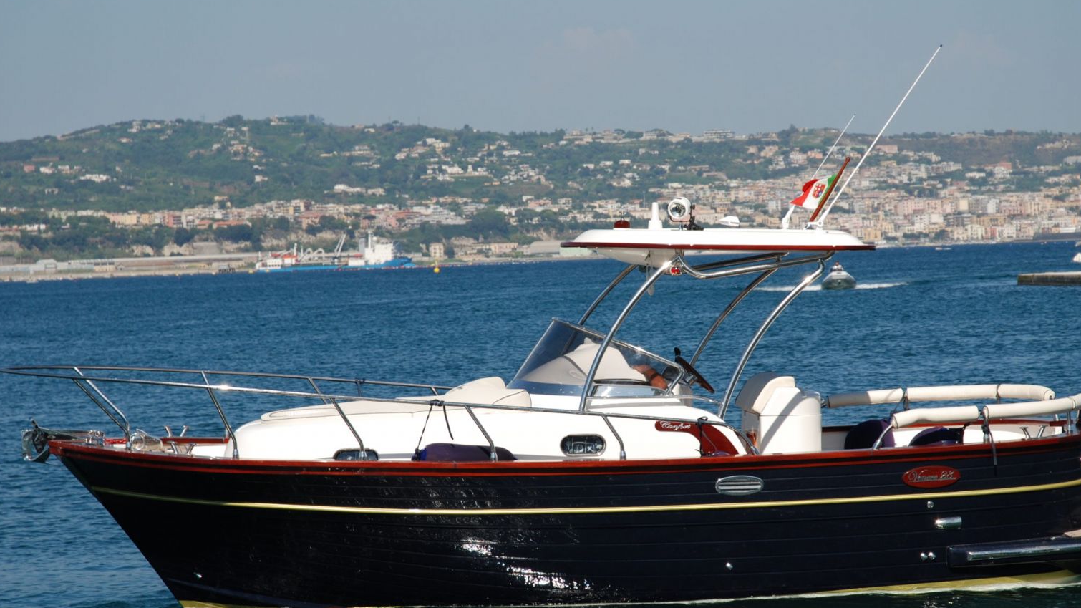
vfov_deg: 9.8
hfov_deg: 17.3
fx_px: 3554
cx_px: 610
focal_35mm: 124
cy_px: 336
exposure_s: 1/500
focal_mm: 62
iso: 100
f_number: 5.6
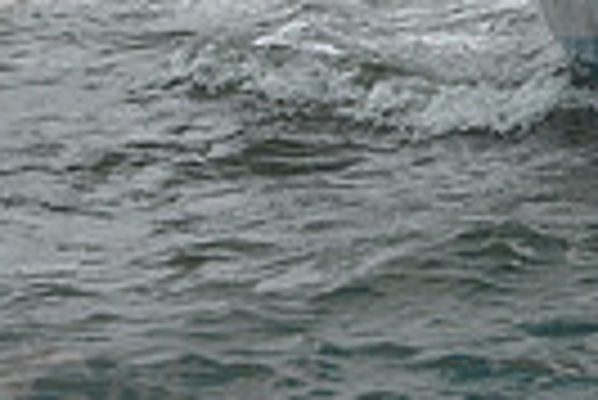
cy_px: -317
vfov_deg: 3.2
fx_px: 7084
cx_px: 558
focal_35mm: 426
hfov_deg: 4.8
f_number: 9
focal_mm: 98
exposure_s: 1/800
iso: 400
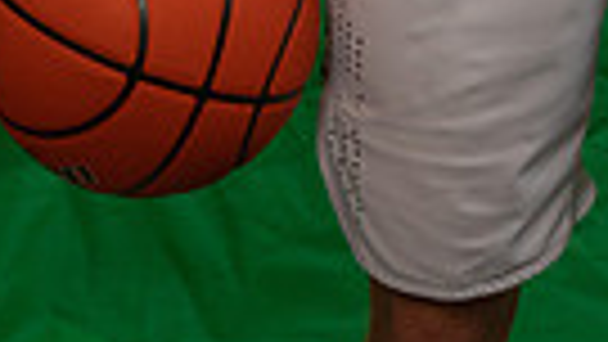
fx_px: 2628
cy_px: -712
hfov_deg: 13.2
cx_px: 429
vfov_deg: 6.7
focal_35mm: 163
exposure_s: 1/60
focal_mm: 24
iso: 800
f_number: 20
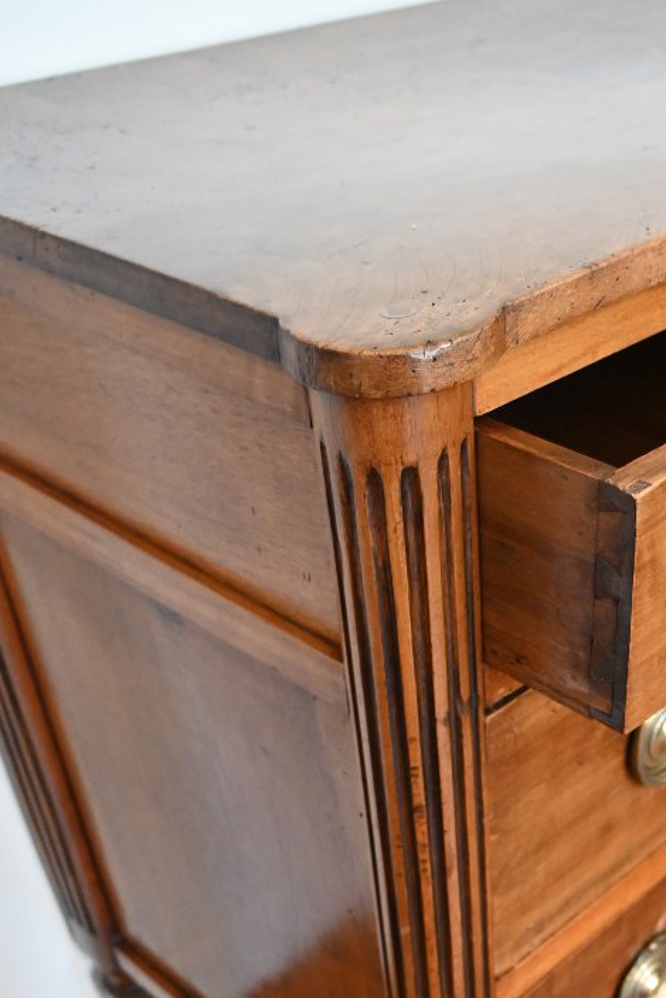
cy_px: 809
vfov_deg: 40.8
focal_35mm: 46
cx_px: 485
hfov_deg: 28.9
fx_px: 1275
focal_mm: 18
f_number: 3.5
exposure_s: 1/125
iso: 3200
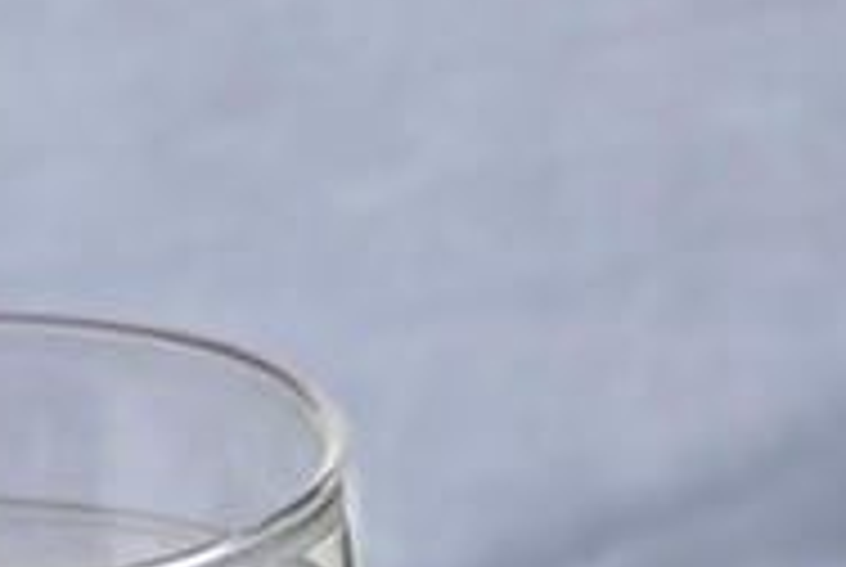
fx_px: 9980
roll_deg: +1.1
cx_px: -171
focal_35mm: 424
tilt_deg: -25.4
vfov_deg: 3.2
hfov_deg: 4.8
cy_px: 2052
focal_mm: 6.76
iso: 50
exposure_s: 1/142
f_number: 1.78
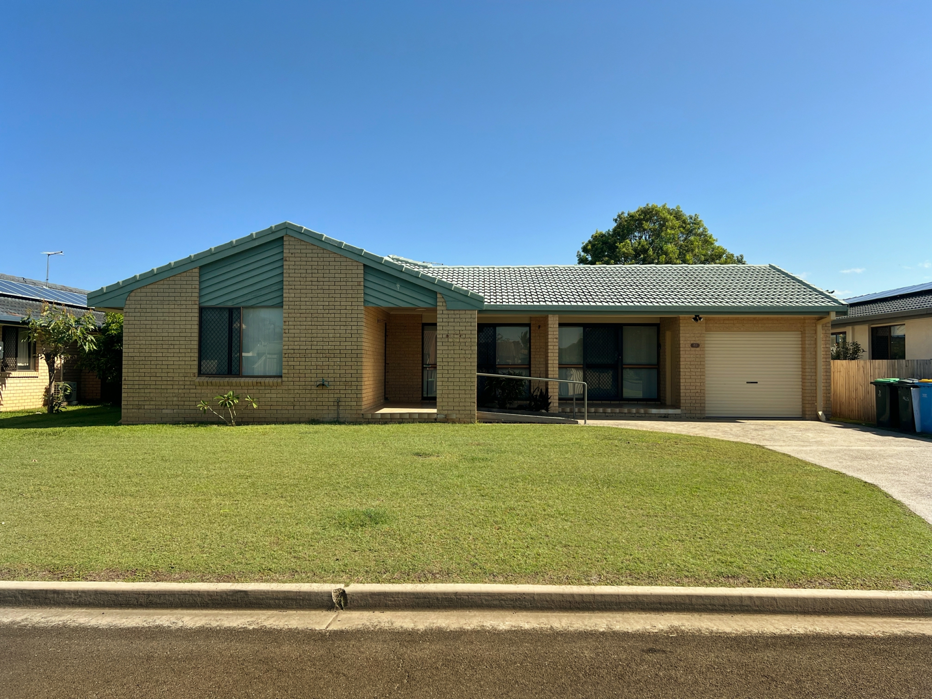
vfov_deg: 53.1
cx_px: 466
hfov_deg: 67.3
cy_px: 350
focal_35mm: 26
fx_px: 700
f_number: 1.5
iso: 50
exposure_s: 1/3968
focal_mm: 5.7
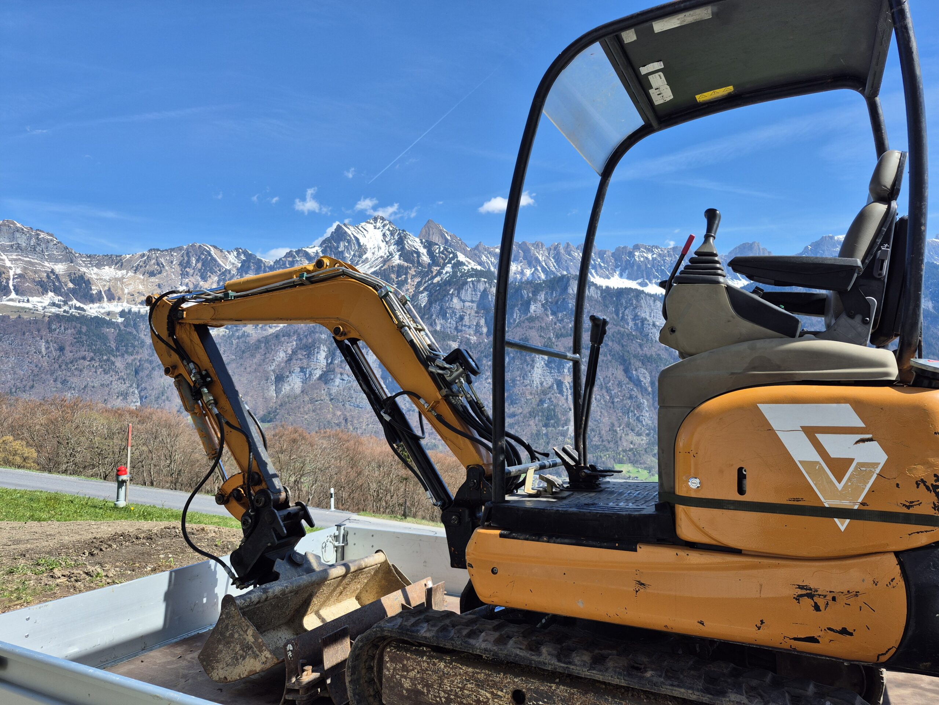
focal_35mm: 23
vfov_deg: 58.9
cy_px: 352
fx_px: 624
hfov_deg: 73.9
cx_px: 470
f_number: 1.8
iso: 25
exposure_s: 1/1264
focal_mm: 5.4
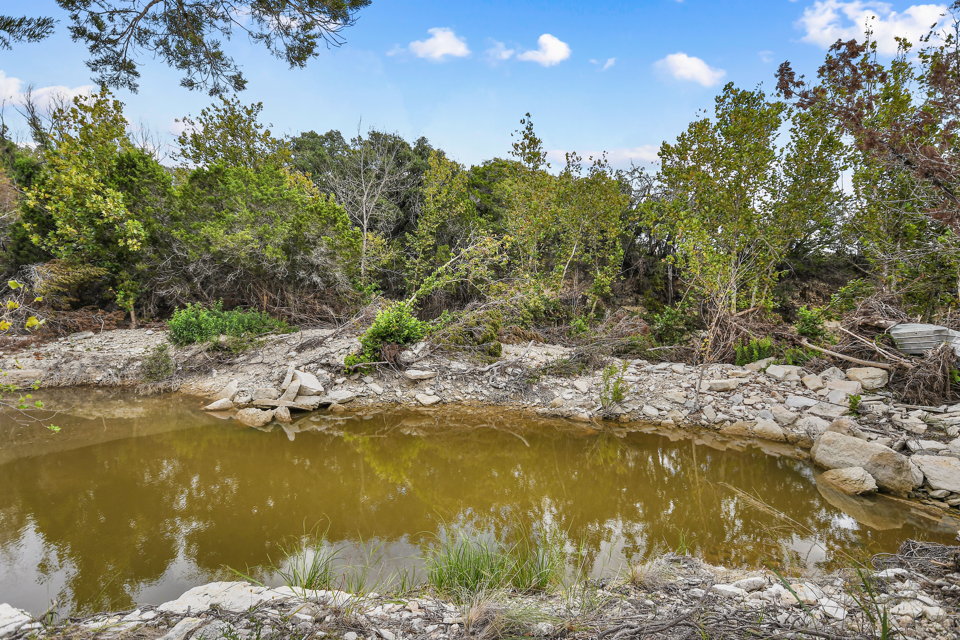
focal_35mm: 20
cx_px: 480
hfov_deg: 85.4
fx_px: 520
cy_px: 320
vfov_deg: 63.2
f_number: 5.6
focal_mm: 13
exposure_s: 1/15
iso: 125
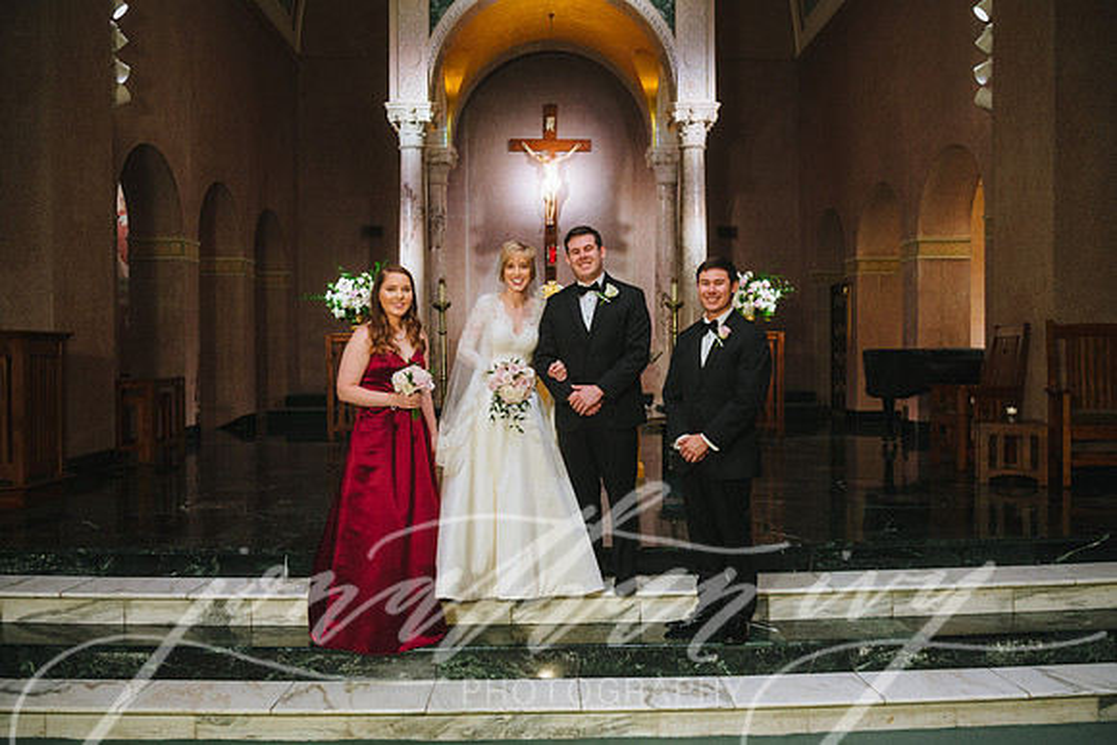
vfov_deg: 42.3
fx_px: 962
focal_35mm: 31
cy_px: 372
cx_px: 558
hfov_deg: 60.3
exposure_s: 1/250
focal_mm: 31
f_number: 4
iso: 1250
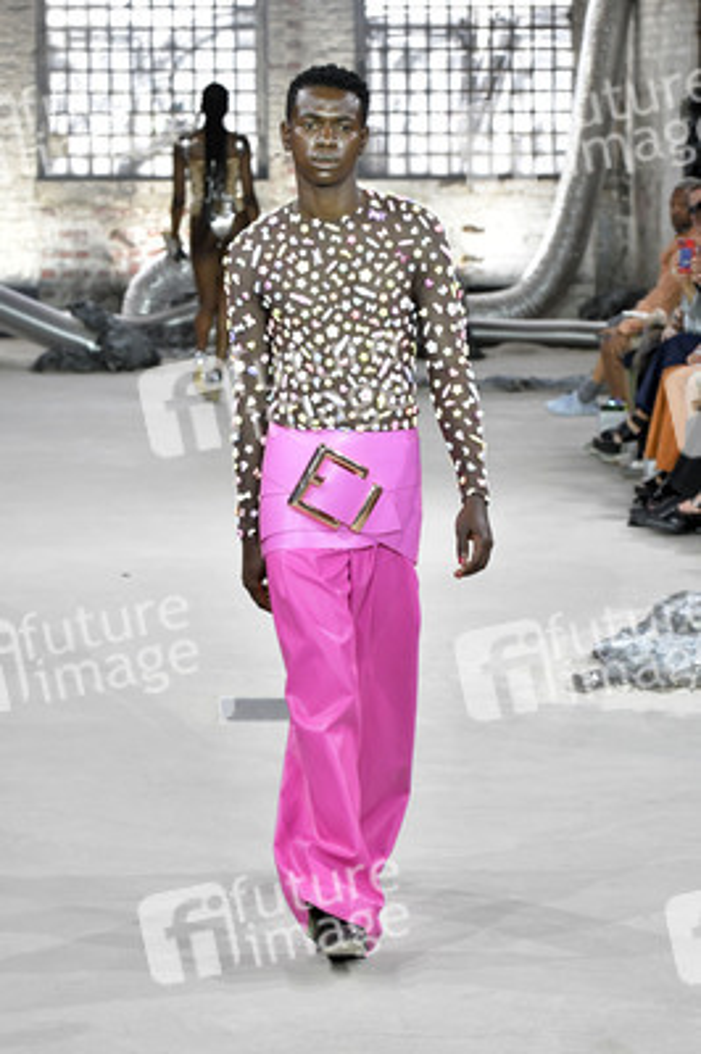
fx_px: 3423
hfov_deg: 11.7
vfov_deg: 17.5
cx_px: 350
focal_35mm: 117
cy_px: 527
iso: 2500
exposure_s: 1/250
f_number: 6.3
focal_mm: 98
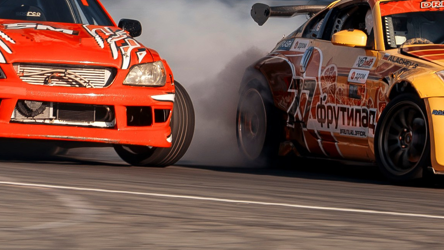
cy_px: 113
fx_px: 8208
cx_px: 49
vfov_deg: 1.7
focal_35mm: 697
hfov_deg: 3.1
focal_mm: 130
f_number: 10
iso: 100
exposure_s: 1/125
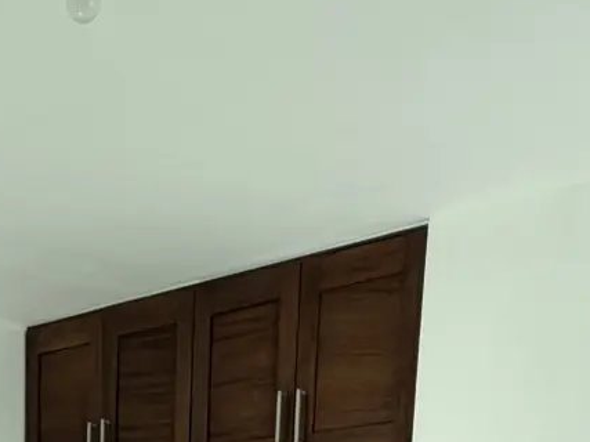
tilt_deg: -10.9
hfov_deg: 29.8
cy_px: 833
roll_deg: -0.7
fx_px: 1073
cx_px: 93
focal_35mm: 63
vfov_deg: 17.8
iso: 40
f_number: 2.2
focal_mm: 2.22
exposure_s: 1/214
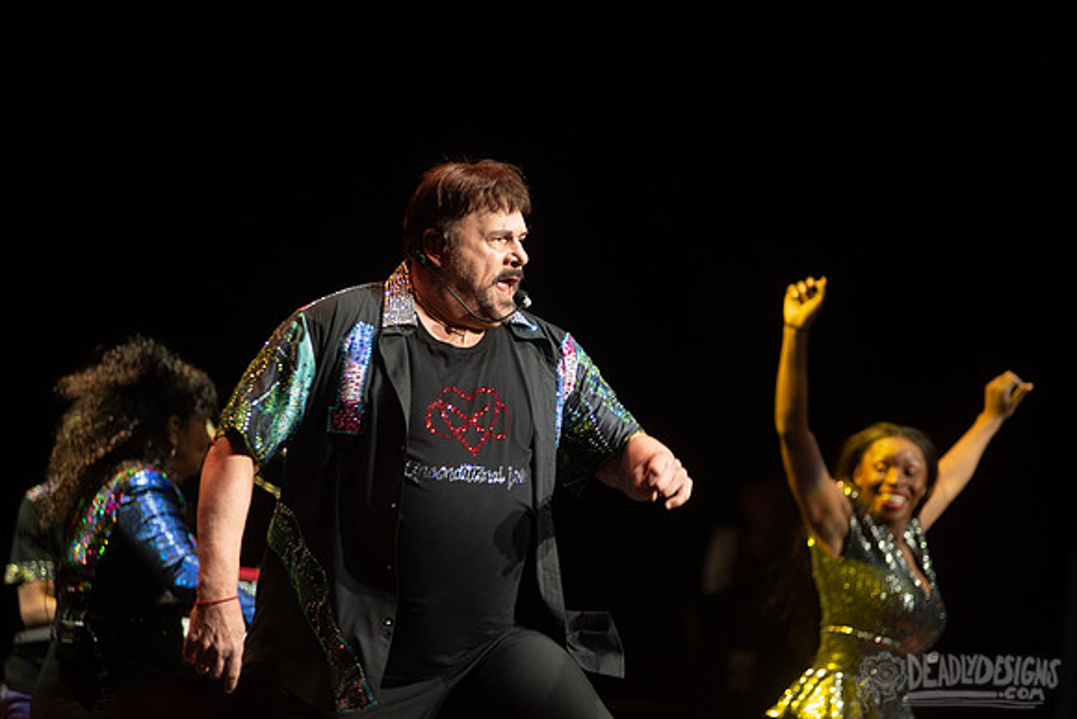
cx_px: 594
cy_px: 323
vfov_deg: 7.3
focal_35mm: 187
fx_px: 5608
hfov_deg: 11.0
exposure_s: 1/640
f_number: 3.2
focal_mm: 170
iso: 1250
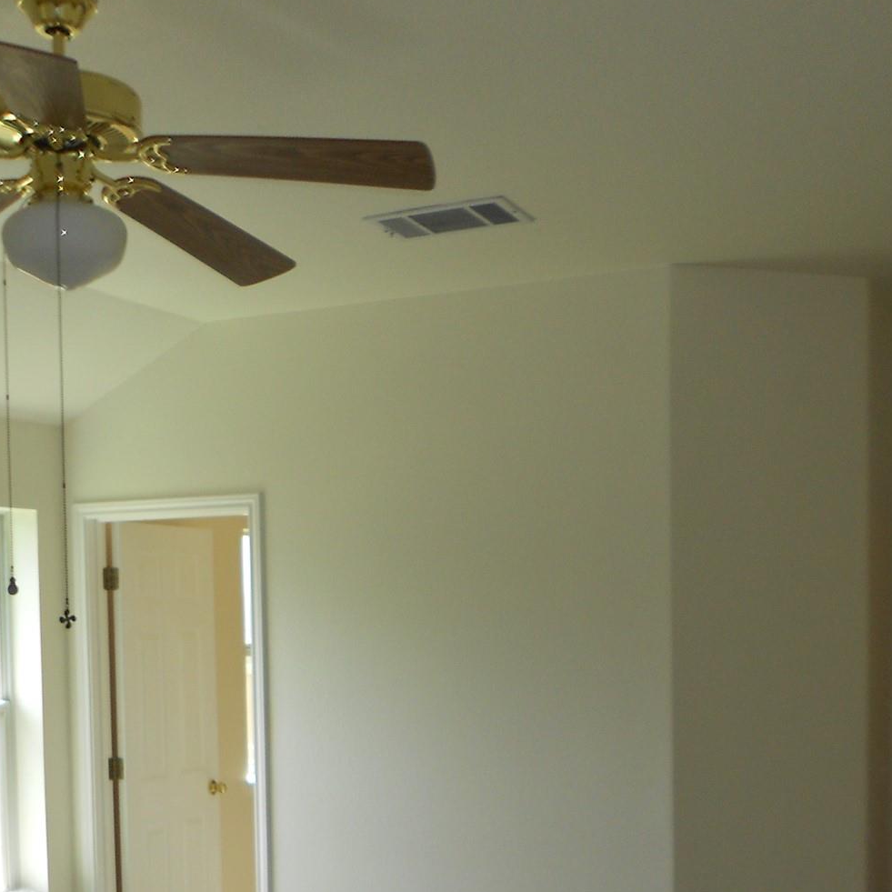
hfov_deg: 35.3
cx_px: 374
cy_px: 684
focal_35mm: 48
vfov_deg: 34.5
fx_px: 1399
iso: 80
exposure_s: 1/60
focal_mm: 4.6
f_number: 3.2
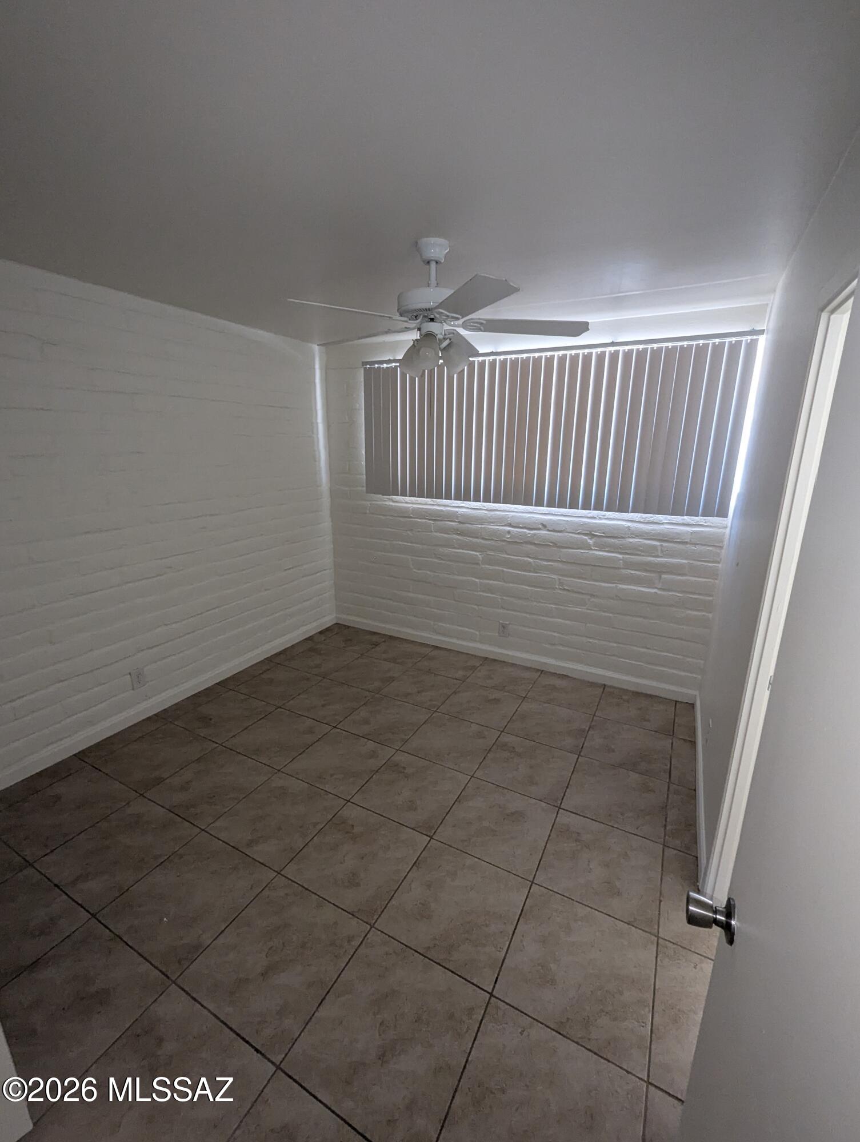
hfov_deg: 90.0
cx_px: 430
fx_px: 430
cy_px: 571
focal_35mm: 13
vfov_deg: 106.1
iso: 720
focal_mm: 1.95
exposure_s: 1/31.6
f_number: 2.2
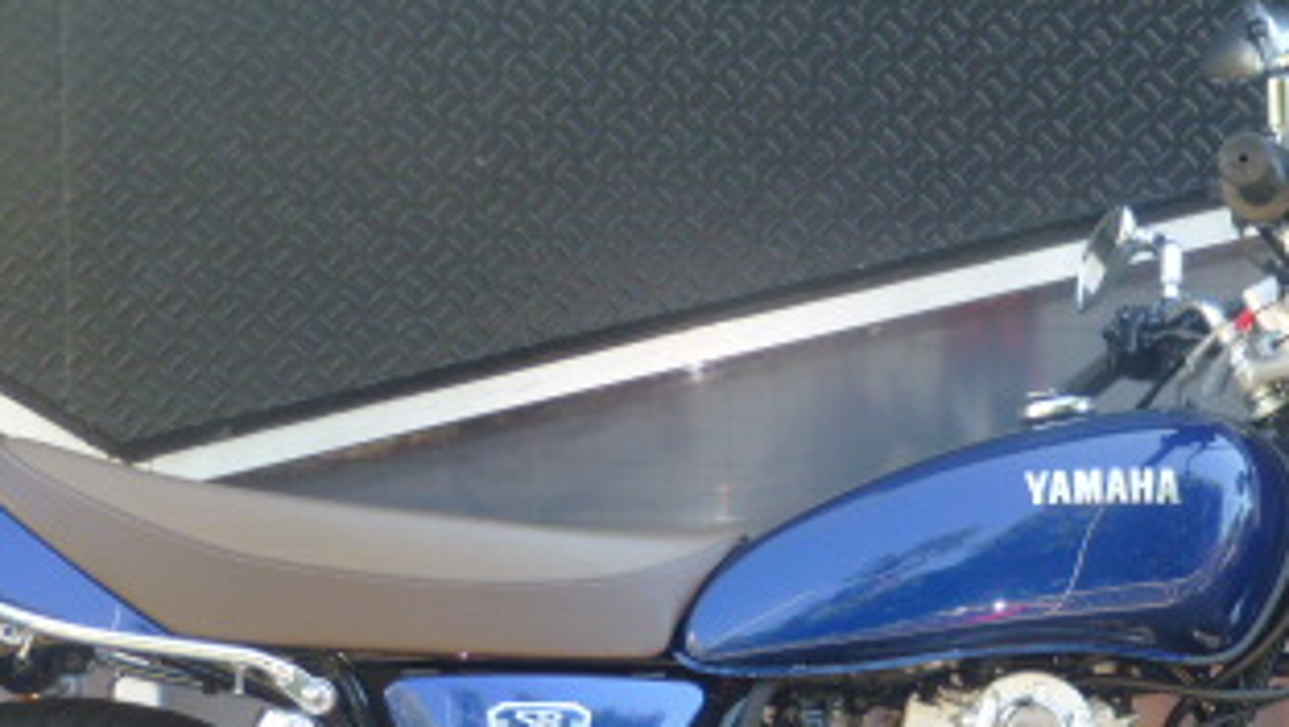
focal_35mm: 67
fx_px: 2292
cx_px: 830
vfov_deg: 17.6
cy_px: 748
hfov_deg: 31.2
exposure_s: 1/60
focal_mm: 5.4
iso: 100
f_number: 3.6
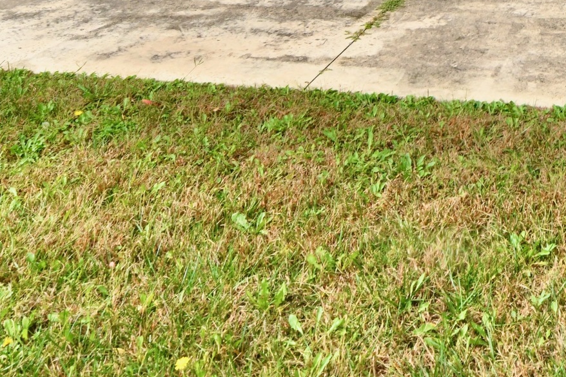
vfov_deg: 20.8
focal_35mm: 49
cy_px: -266
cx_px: 572
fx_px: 770
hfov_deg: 36.1
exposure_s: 1/400
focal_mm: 14
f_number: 10
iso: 640
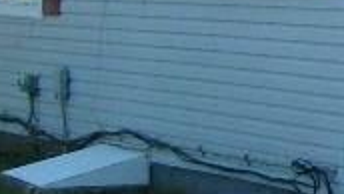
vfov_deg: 5.3
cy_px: -186
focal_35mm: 227
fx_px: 2072
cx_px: 826
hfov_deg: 8.6
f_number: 7.1
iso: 80
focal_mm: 5.8
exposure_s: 1/125
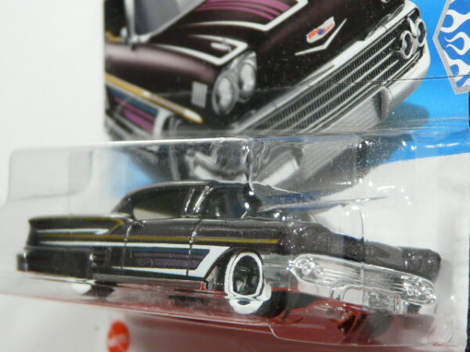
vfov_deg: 13.1
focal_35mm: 113
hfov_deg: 17.4
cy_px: 176
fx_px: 1534
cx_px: 235
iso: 125
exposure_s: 1/50
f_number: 3.2
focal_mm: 11.7
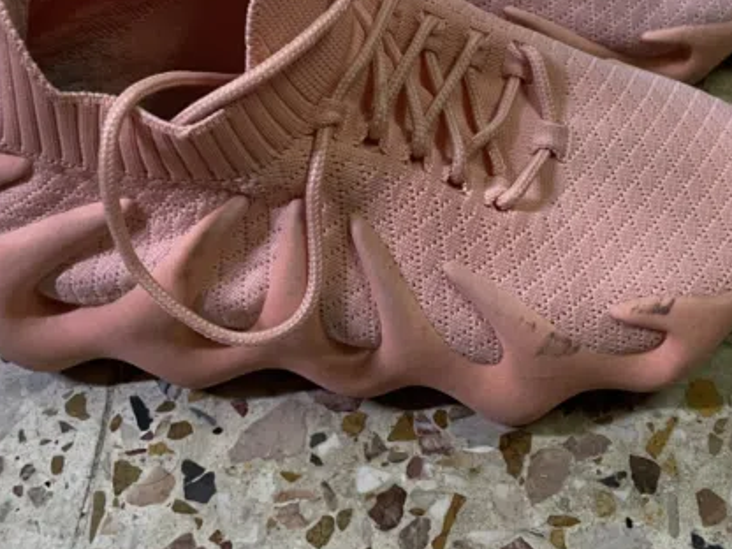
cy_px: 164
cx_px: 498
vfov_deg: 35.4
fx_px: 846
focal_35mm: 40
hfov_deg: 46.0
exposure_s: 1/50
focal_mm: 4.2
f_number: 1.6
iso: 320
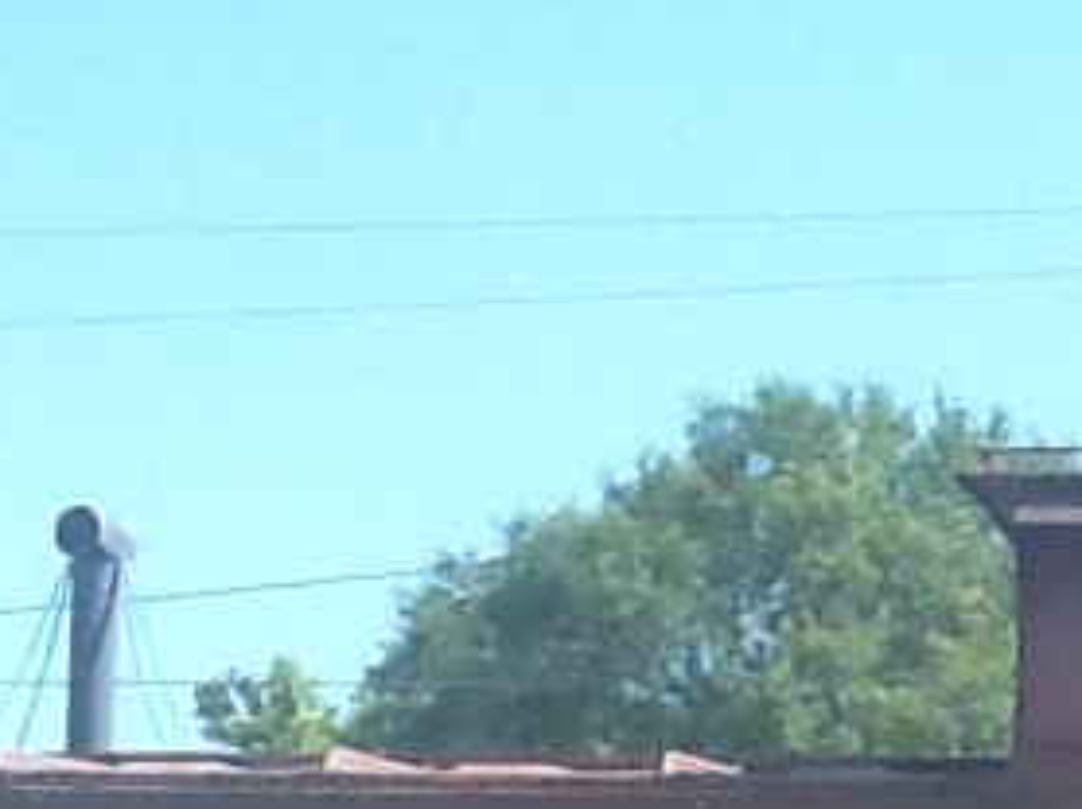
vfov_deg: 9.3
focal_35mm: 152
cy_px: 1392
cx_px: 1288
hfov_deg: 12.7
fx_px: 4747
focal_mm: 2.03
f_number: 2.4
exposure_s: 1/477
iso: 40
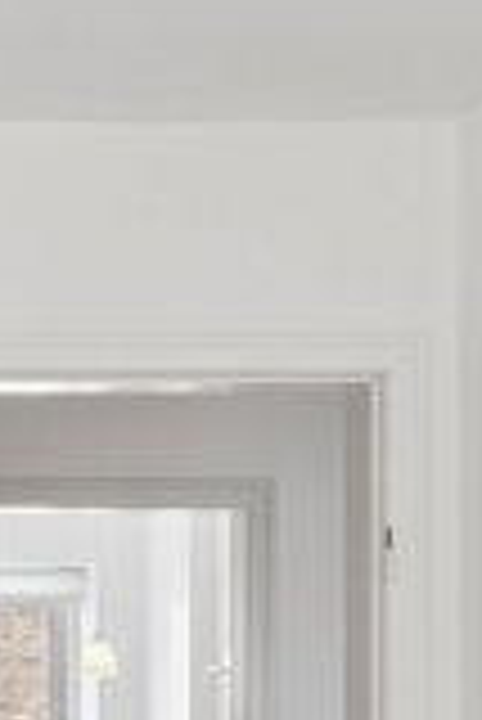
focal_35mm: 120
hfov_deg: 10.0
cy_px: 853
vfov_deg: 16.4
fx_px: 2405
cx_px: -662
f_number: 8
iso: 200
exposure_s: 1/20
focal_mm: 16
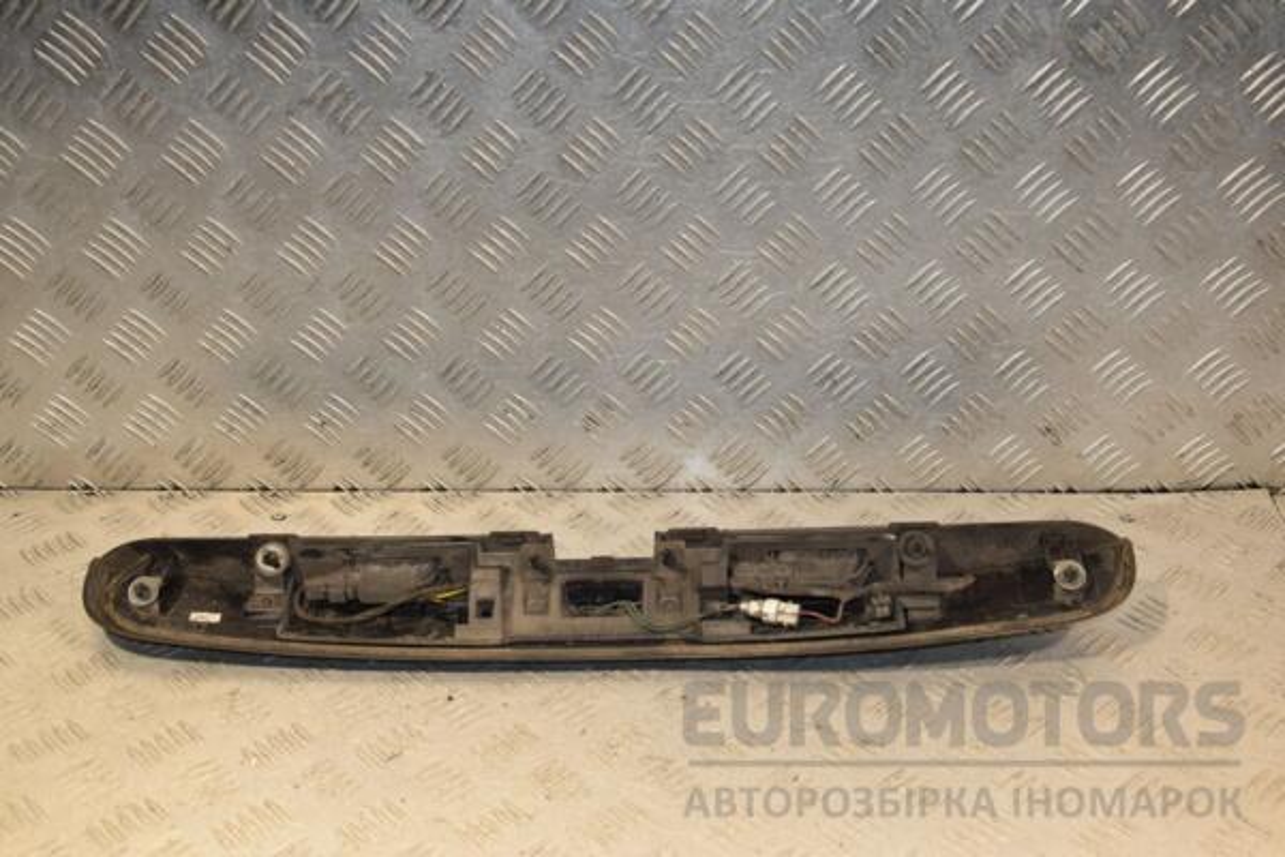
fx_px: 1606
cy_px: 428
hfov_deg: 43.6
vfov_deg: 29.9
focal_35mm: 45
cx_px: 642
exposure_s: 1/200
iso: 800
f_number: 7.1
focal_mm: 30
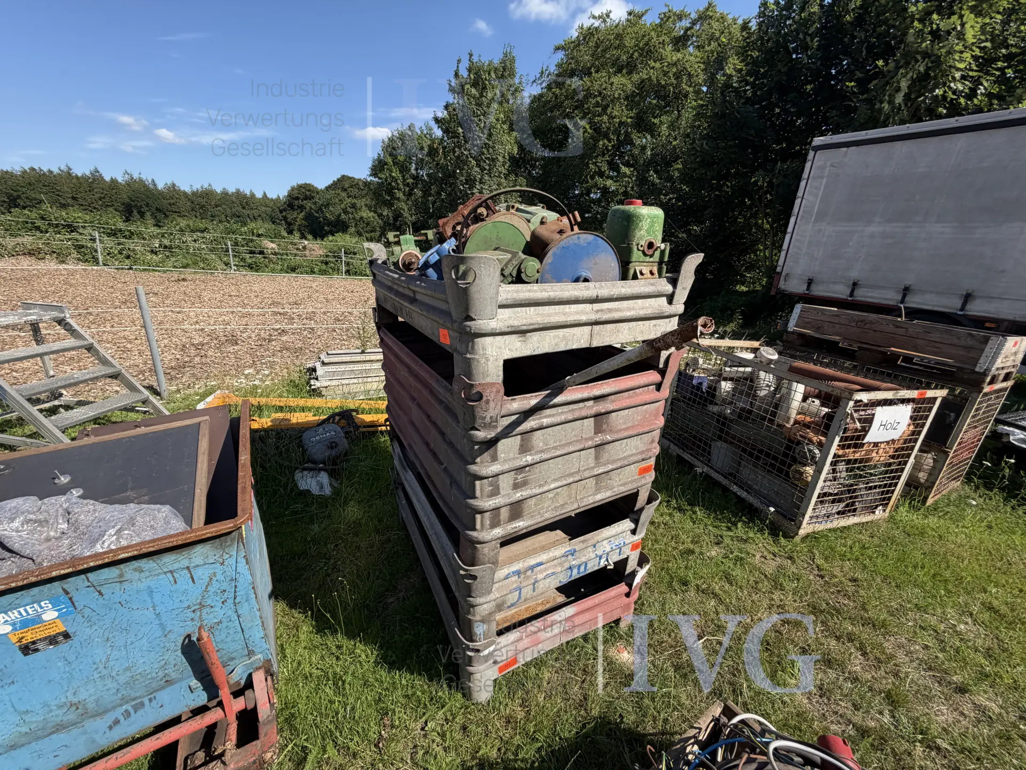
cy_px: 385
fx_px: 415
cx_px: 513
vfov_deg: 85.7
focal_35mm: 14
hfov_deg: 102.1
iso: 40
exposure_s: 1/717
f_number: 2.2
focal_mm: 2.22
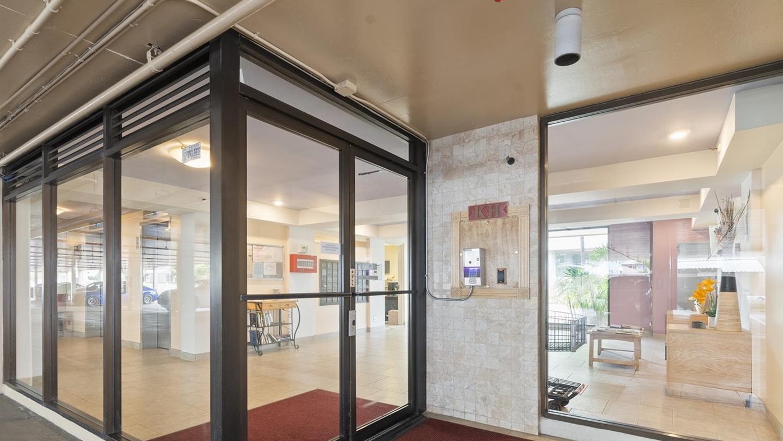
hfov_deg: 92.6
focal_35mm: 18
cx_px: 374
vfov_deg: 60.3
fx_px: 374
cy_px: 272
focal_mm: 15
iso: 125
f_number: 9
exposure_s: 2
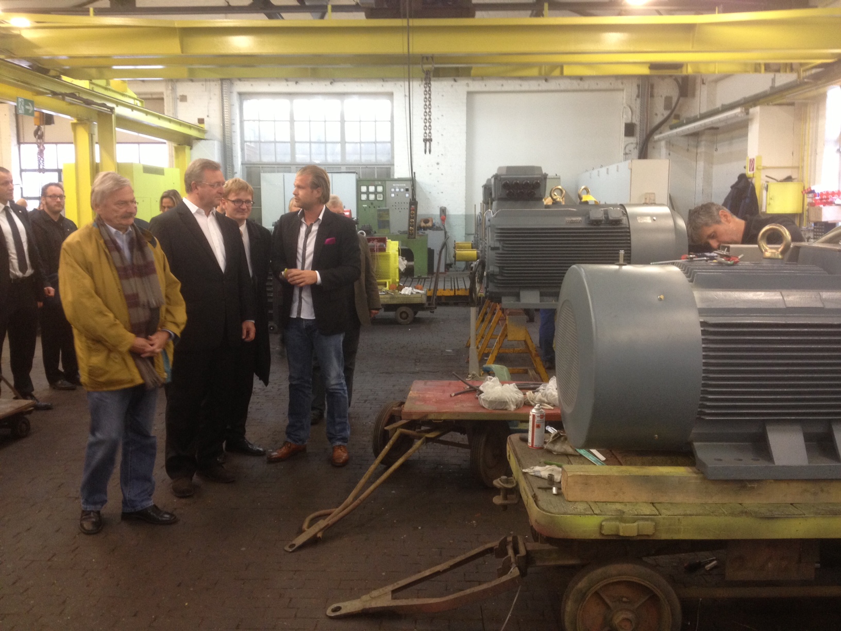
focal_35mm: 35
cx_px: 420
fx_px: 850
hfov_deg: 52.6
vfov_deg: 40.7
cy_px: 316
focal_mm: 4.28
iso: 160
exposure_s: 1/20
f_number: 2.4
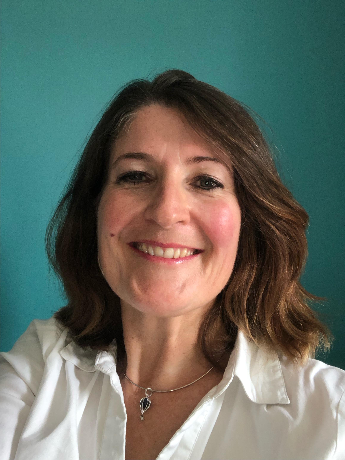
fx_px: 425
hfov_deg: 44.2
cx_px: 172
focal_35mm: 32
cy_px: 230
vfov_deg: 56.8
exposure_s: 1/60
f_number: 2.2
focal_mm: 2.87
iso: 160
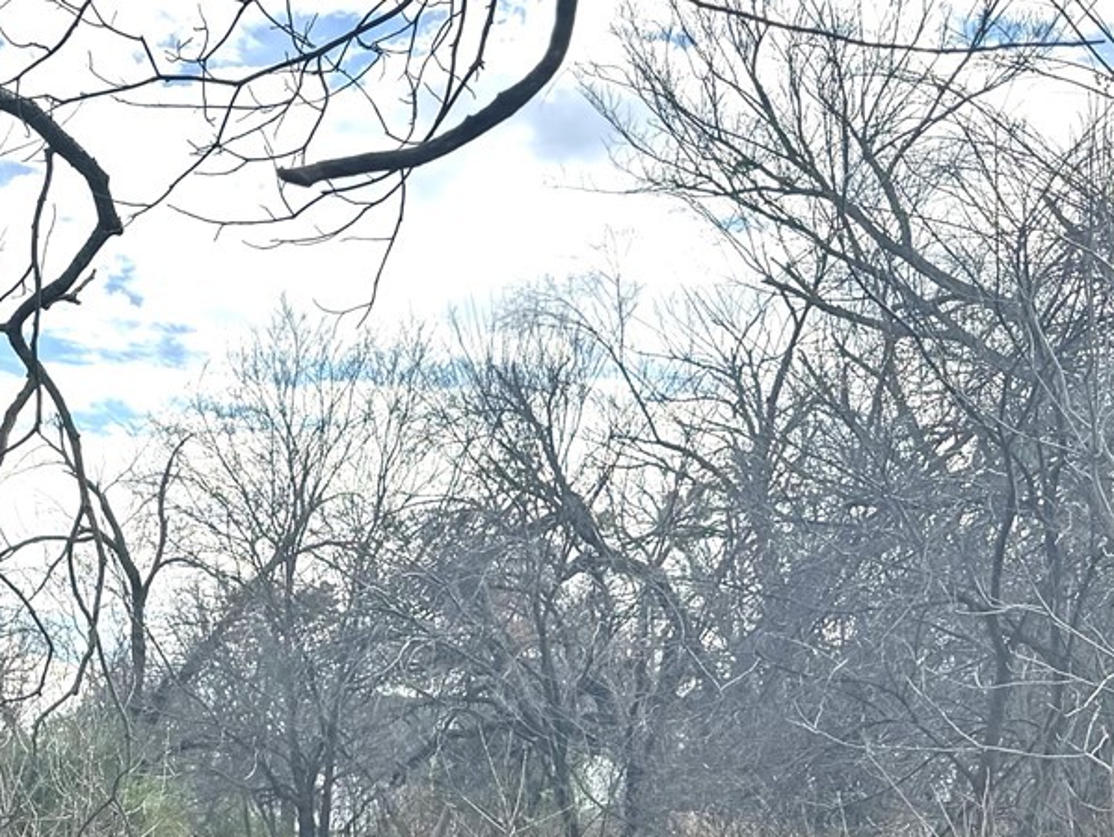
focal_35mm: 82
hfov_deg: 22.8
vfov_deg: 17.4
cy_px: 937
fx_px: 2640
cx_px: -11
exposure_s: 1/4950
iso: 80
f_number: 1.78
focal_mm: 6.76
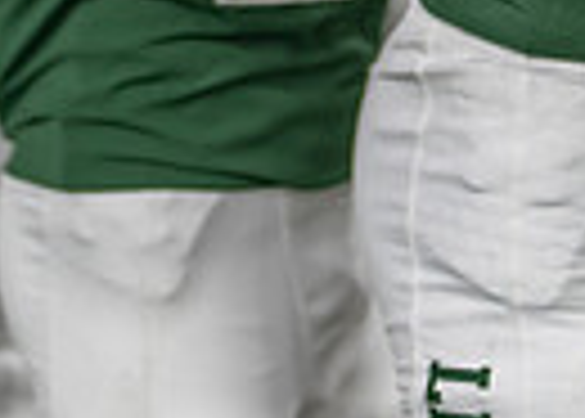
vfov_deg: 6.0
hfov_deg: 8.6
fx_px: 3873
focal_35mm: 233
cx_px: 292
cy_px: -373
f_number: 1.2
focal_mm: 50
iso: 160
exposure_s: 1/500
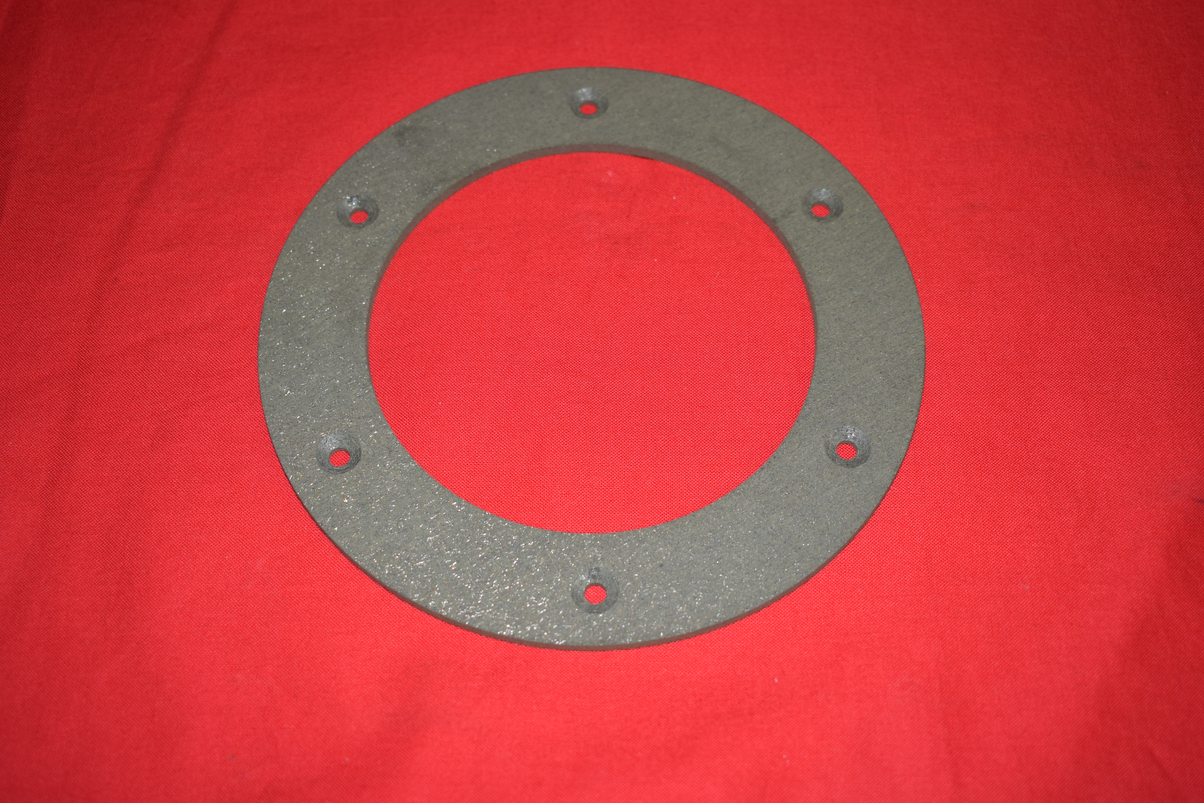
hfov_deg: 47.9
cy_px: 402
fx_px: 1355
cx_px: 602
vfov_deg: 33.0
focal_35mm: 40
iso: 160
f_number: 5
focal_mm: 27
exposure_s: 1/25
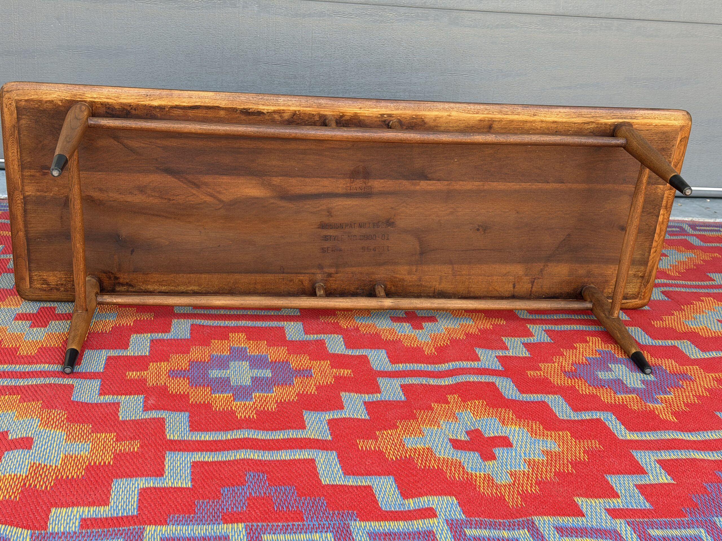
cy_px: 270
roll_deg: -2.5
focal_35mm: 48
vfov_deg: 30.3
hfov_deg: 39.7
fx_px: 1001
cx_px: 361
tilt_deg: -15.8
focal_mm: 6.76
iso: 50
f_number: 1.78
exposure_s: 1/121
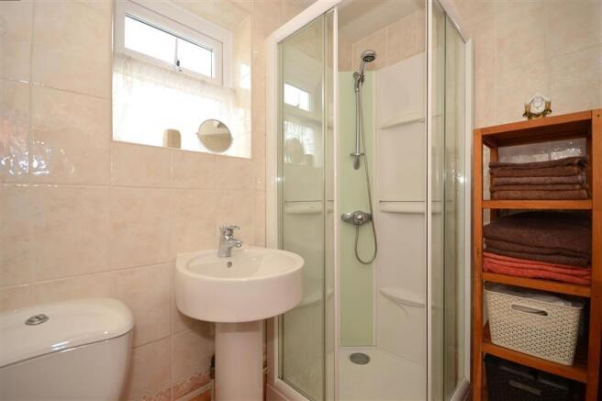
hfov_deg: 100.4
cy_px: 200
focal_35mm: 15
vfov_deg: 77.3
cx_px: 301
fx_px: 251
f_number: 7.1
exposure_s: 1/60
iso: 200
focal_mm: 10
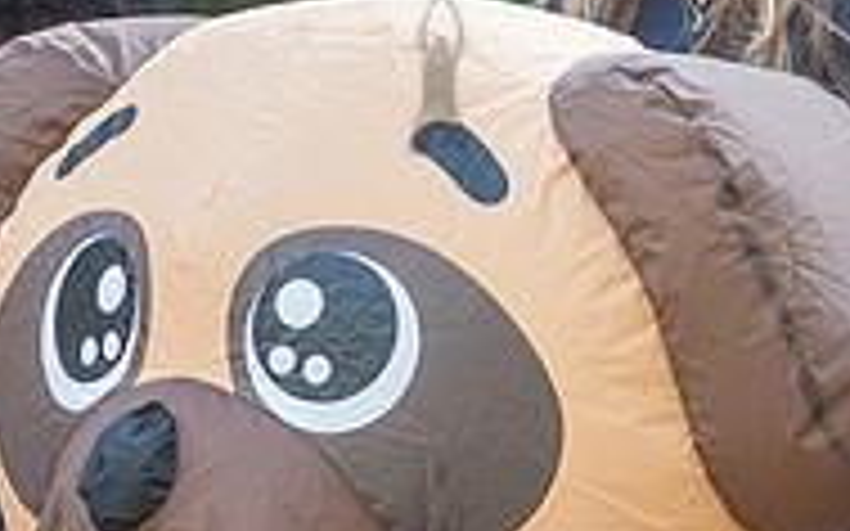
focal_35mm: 302
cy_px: -23
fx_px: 6994
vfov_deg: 4.3
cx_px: 708
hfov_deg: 6.9
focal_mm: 80
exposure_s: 1/1250
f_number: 4
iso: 1000
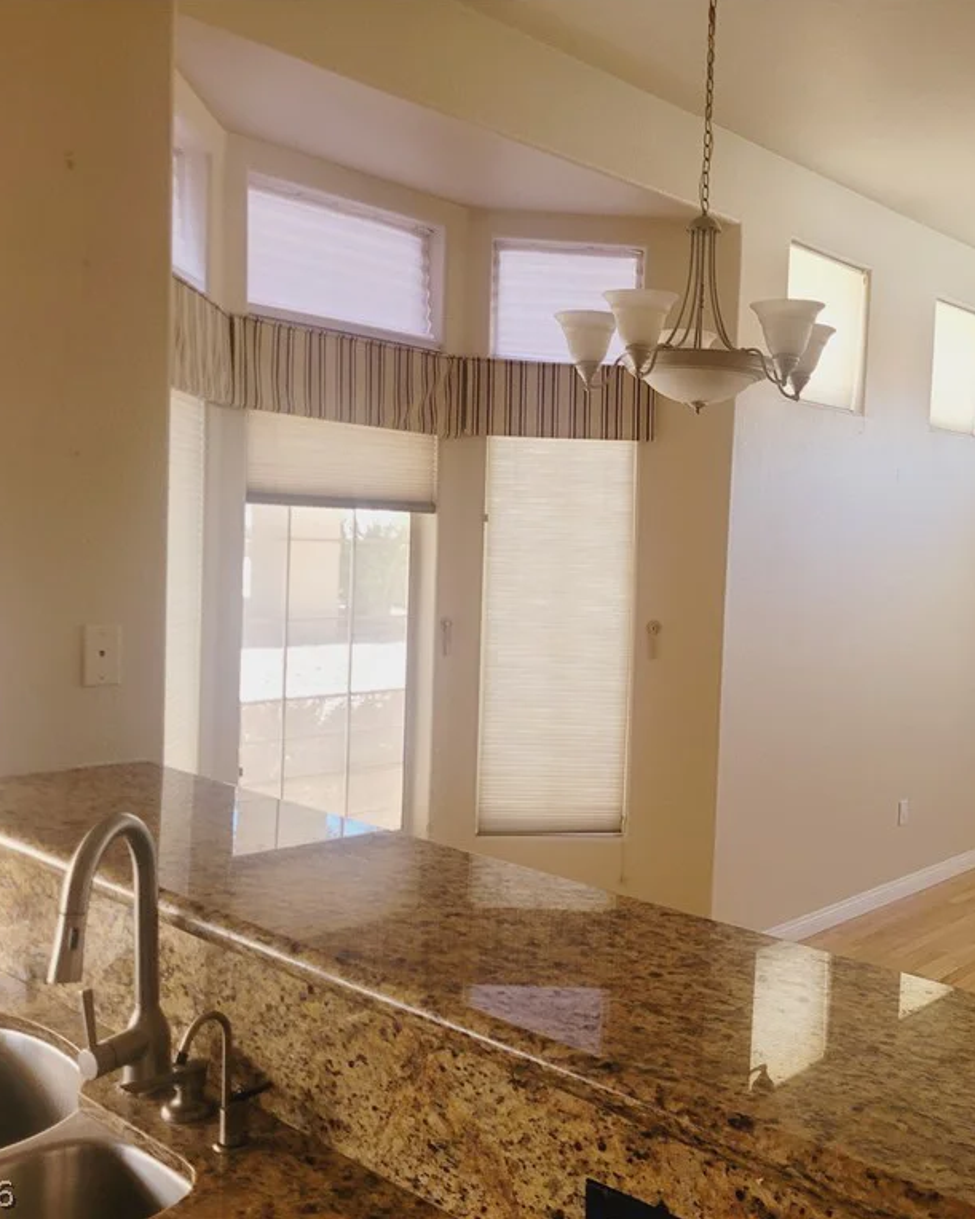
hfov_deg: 42.7
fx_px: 1227
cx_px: 657
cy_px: 608
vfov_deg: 52.8
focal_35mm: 34
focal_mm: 5.4
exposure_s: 1/40
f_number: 1.8
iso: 200
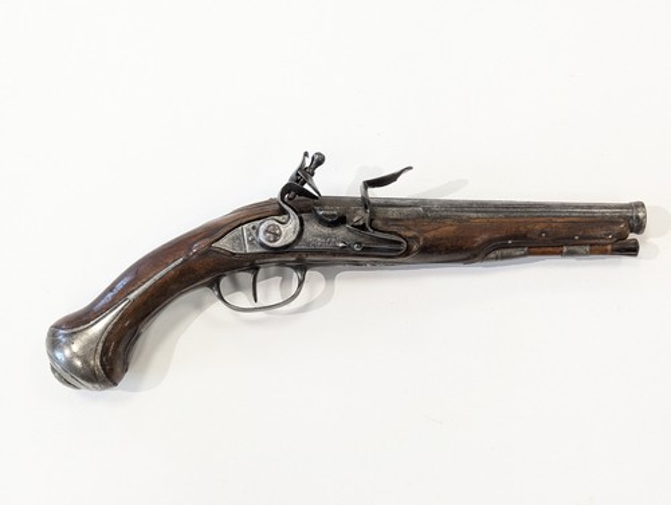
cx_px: 336
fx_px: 931
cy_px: 252
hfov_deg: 39.6
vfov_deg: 30.3
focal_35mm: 48
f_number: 1.85
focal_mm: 6.81
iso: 244
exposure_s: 1/90
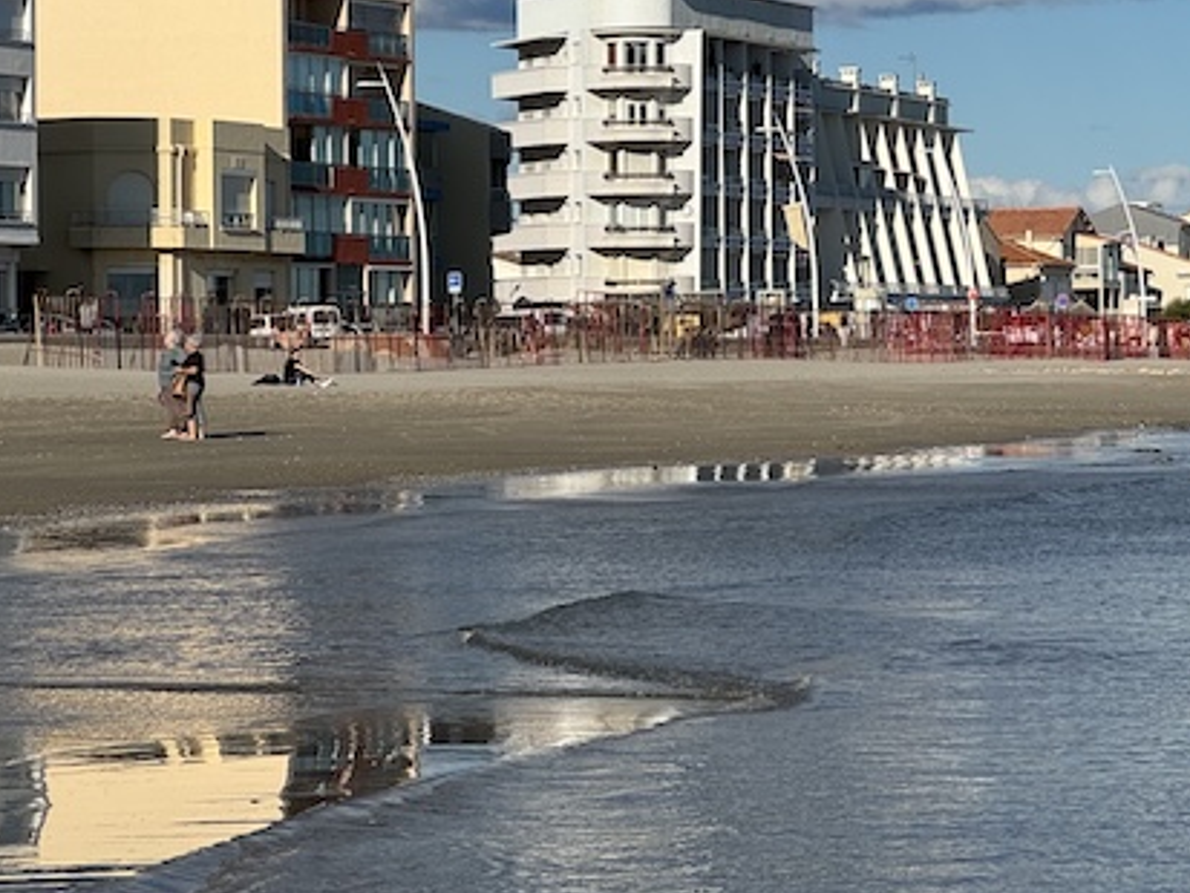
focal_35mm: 149
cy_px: 202
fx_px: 5124
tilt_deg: +1.8
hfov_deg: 13.2
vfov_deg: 9.9
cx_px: 864
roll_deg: +1.0
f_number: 2.8
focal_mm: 9
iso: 25
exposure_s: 1/1597
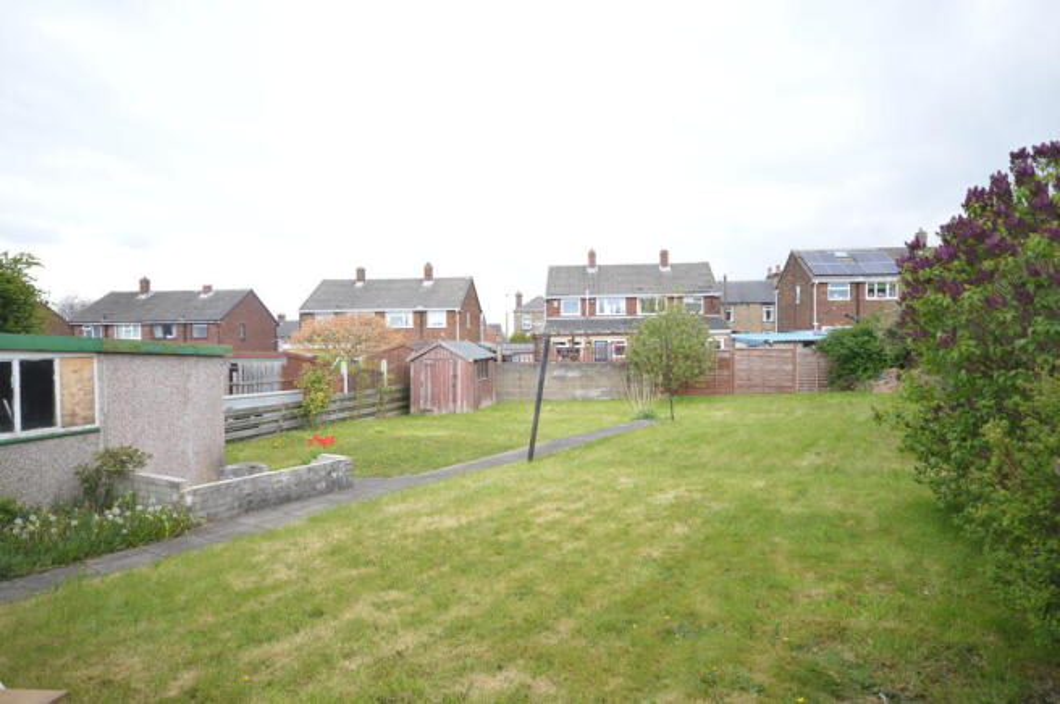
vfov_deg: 59.4
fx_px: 618
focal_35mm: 21
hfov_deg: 81.3
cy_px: 352
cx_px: 530
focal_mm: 14
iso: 100
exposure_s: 1/50
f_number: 5
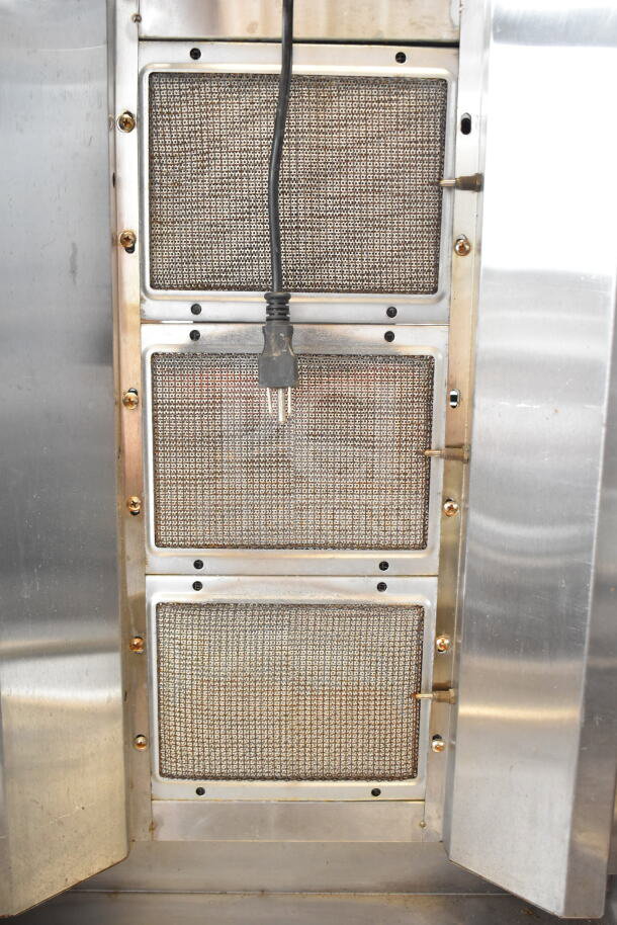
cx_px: 308
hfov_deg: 35.5
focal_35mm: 38
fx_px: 963
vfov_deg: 51.3
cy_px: 462
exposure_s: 1/50
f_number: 4
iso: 1600
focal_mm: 25
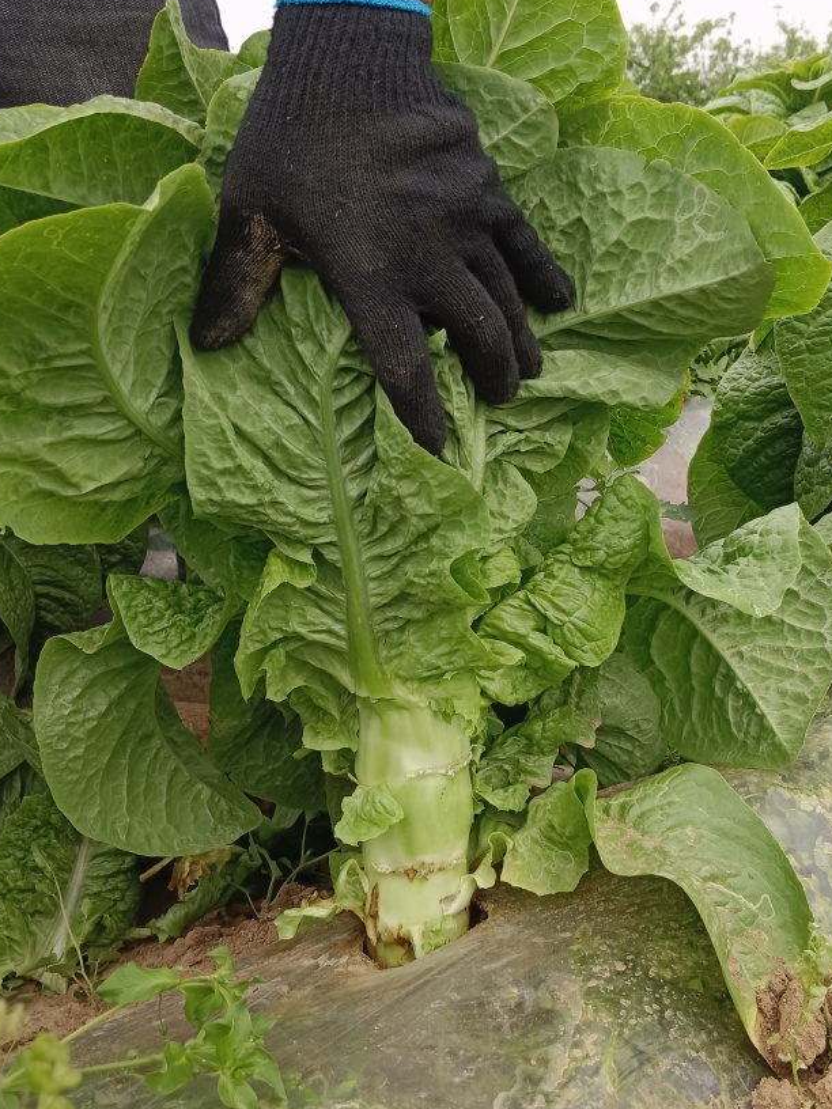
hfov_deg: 41.7
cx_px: 458
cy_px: 573
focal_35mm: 34
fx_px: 1090
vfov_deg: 53.9
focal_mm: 3.96
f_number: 1.8
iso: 100
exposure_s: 1/275
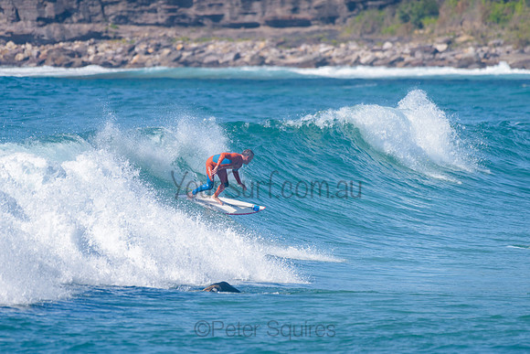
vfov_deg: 2.2
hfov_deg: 3.4
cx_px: 233
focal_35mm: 613
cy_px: 137
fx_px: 9023
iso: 200
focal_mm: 500
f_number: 5.6
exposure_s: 1/2000
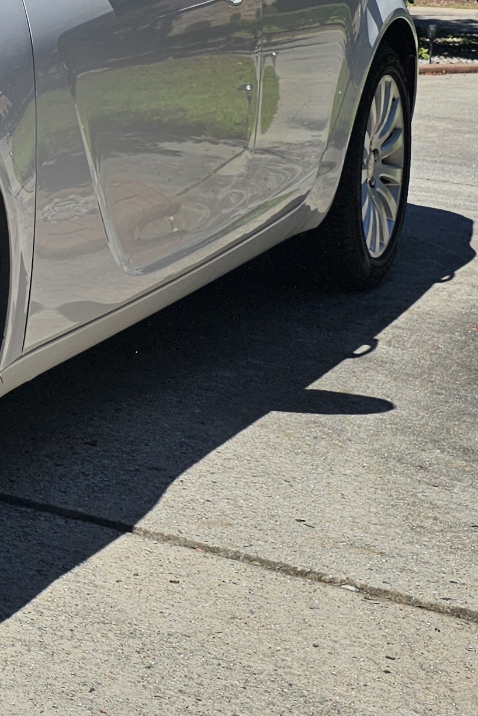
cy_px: 150
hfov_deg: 15.8
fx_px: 1553
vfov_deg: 25.6
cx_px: -271
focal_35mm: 78
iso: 10
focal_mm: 6.3
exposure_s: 1/1347
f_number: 1.7
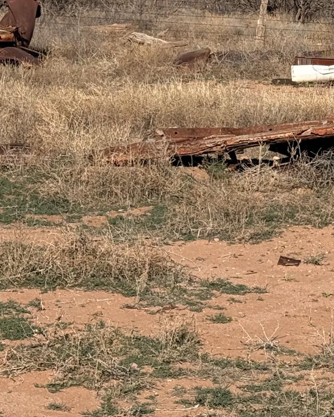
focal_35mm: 148
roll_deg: -1.8
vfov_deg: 12.9
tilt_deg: -0.4
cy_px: 2
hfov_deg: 10.3
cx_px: 401
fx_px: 1829
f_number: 1.78
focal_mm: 6.76
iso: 64
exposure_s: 1/7874
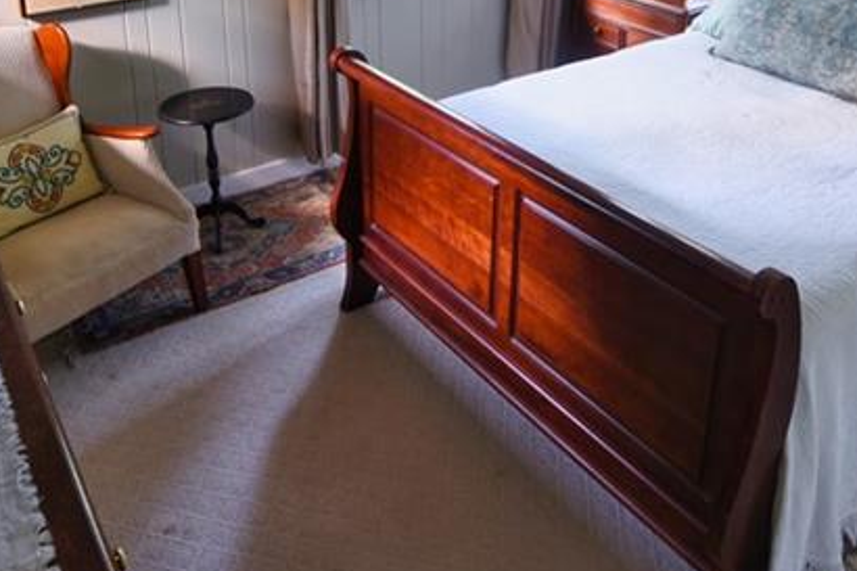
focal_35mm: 35
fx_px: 833
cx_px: 487
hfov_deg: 54.3
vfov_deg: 34.7
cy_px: 12
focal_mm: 14
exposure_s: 10
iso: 100
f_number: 9
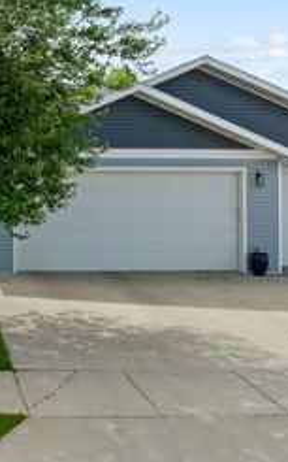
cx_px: -43
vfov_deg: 38.2
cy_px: 139
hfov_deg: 23.1
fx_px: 653
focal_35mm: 52
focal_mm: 12.29
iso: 200
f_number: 6.3
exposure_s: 1/1000
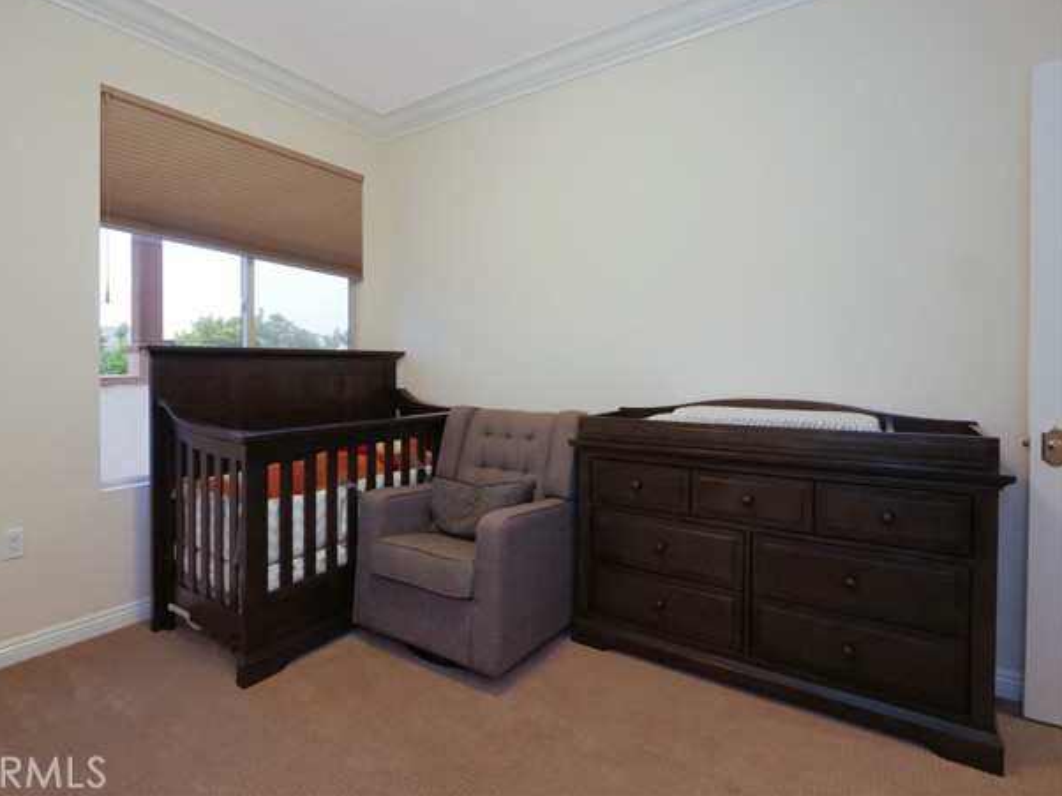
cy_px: 375
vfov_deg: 74.6
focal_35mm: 17
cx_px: 503
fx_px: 521
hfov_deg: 91.0
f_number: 9
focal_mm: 8
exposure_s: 1/8
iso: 1600
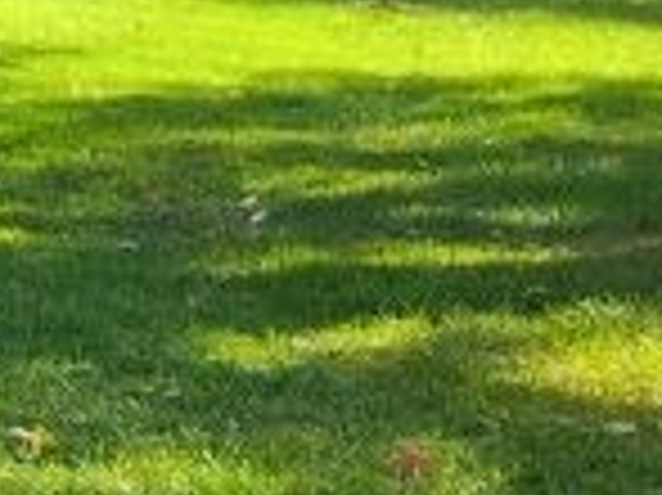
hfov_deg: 12.3
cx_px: -964
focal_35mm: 125
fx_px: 2389
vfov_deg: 11.8
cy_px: 378
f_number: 1.8
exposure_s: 1/360
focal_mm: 5.56
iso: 100
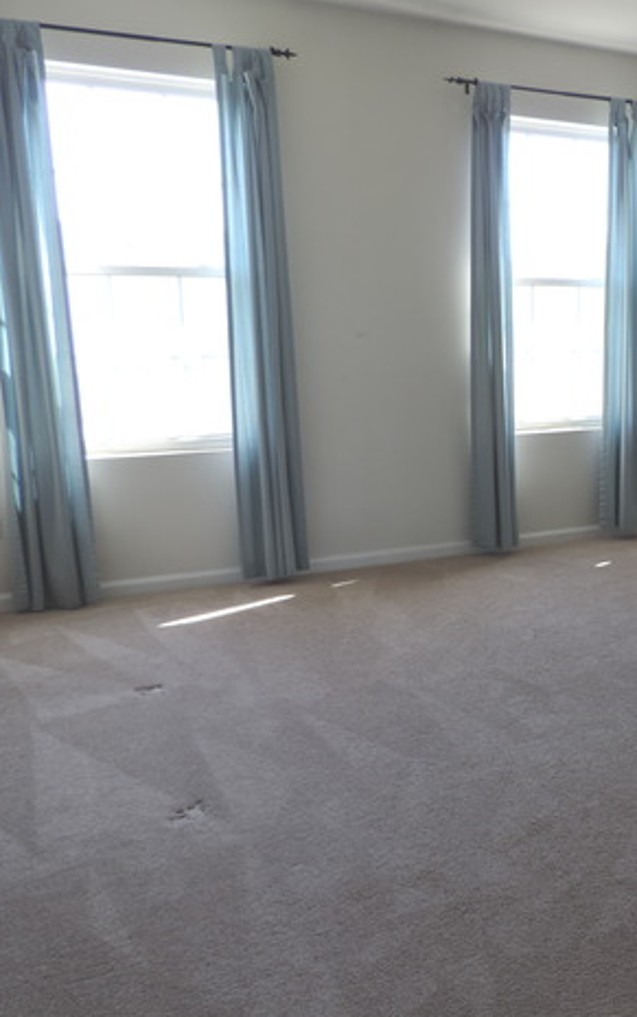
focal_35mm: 35
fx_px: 971
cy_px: 505
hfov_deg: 33.8
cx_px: 604
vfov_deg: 55.3
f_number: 3
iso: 80
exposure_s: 1/50
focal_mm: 4.3
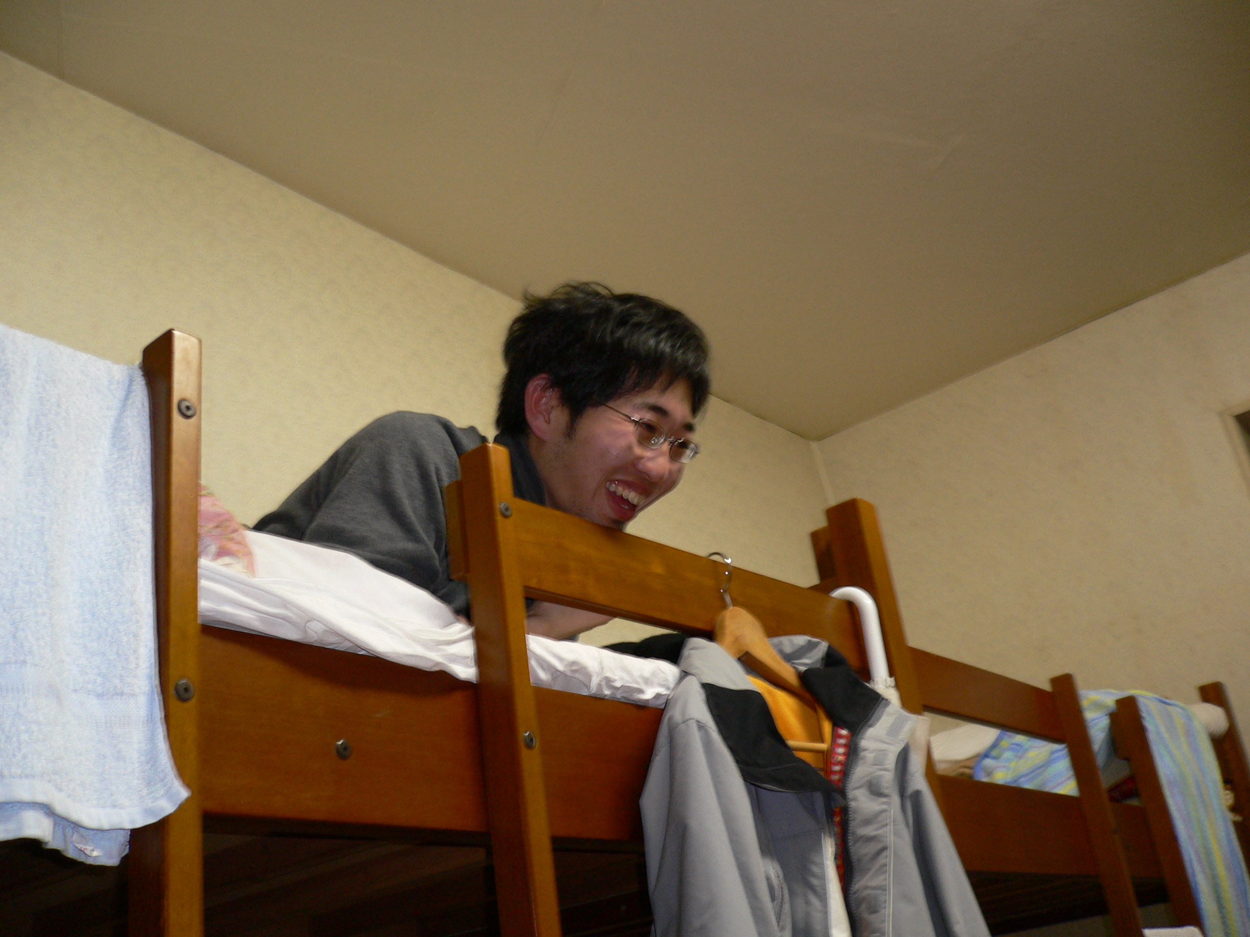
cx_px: 625
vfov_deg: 40.7
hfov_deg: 52.6
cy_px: 468
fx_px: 1264
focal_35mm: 35
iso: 100
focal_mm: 5.8
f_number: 2.8
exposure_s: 1/8
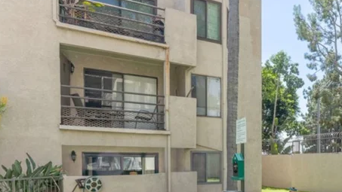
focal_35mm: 35
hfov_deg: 54.8
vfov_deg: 32.2
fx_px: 317
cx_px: 241
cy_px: 169
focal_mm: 18
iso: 125
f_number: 8
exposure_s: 1/320
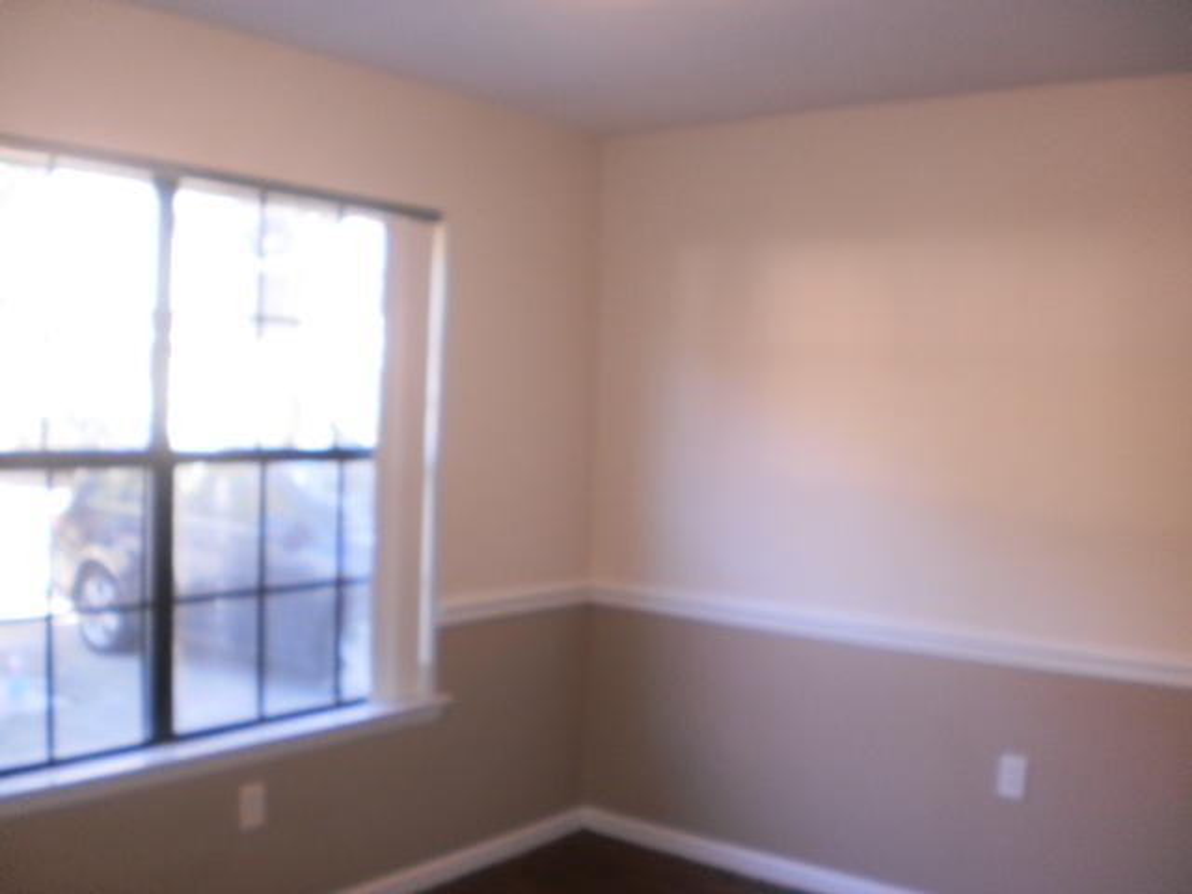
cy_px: 447
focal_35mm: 36
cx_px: 596
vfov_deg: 39.7
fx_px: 1240
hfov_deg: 51.4
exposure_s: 1/30
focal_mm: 6.3
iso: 125
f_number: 3.1
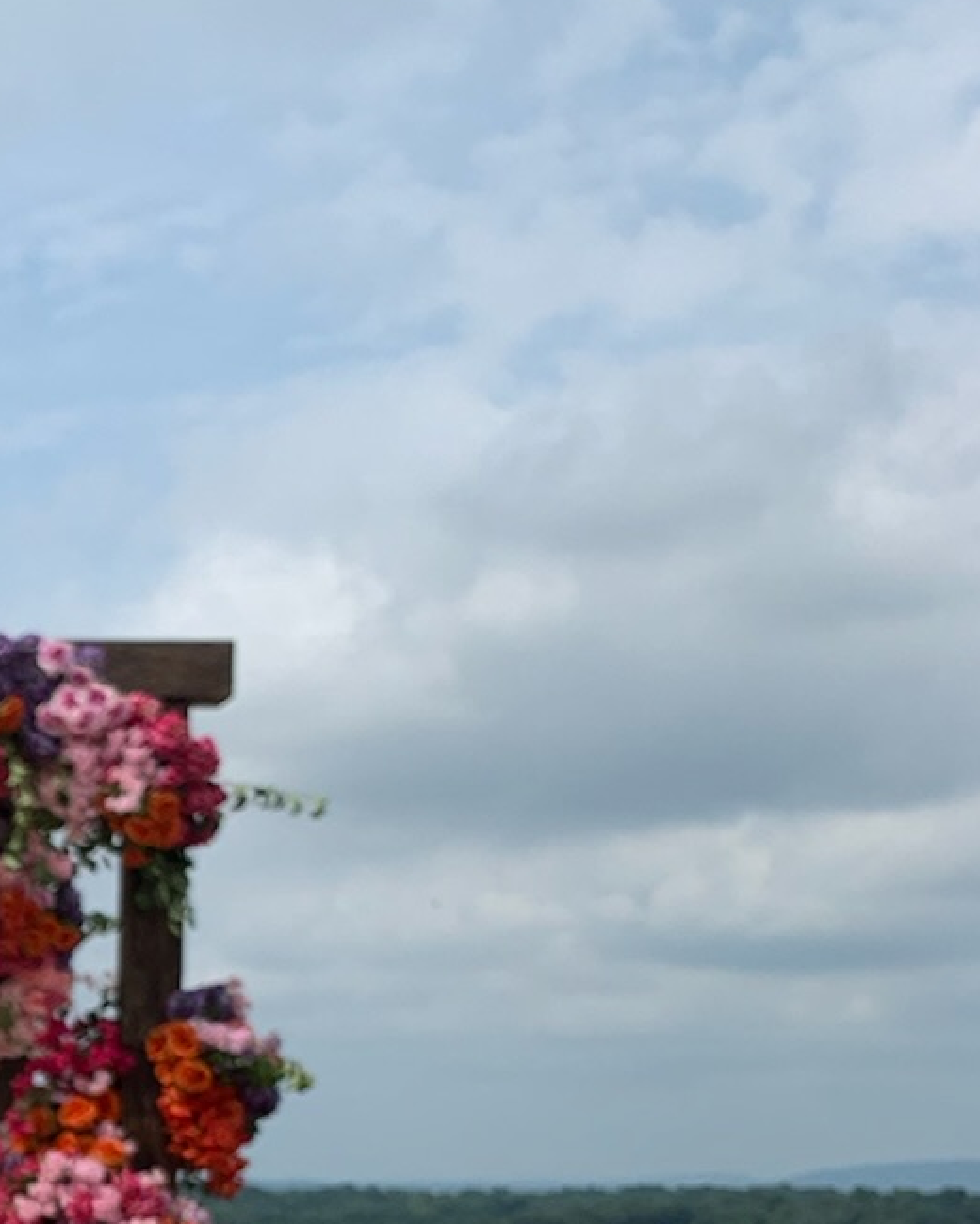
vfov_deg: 22.2
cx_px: -432
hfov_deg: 17.5
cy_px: 1418
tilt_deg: -3.2
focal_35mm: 80
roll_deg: -1.4
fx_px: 2900
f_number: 1.8
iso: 25
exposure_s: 1/2833
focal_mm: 4.25
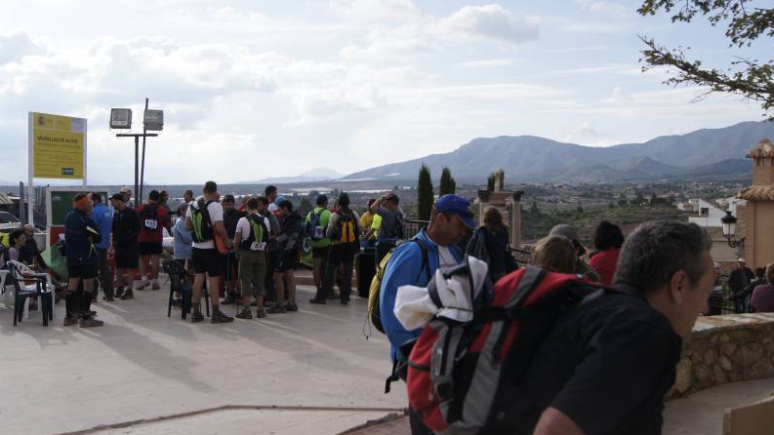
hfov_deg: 54.0
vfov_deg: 32.0
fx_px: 759
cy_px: 198
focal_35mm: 37
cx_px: 413
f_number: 5
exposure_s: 1/1250
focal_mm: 22
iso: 200
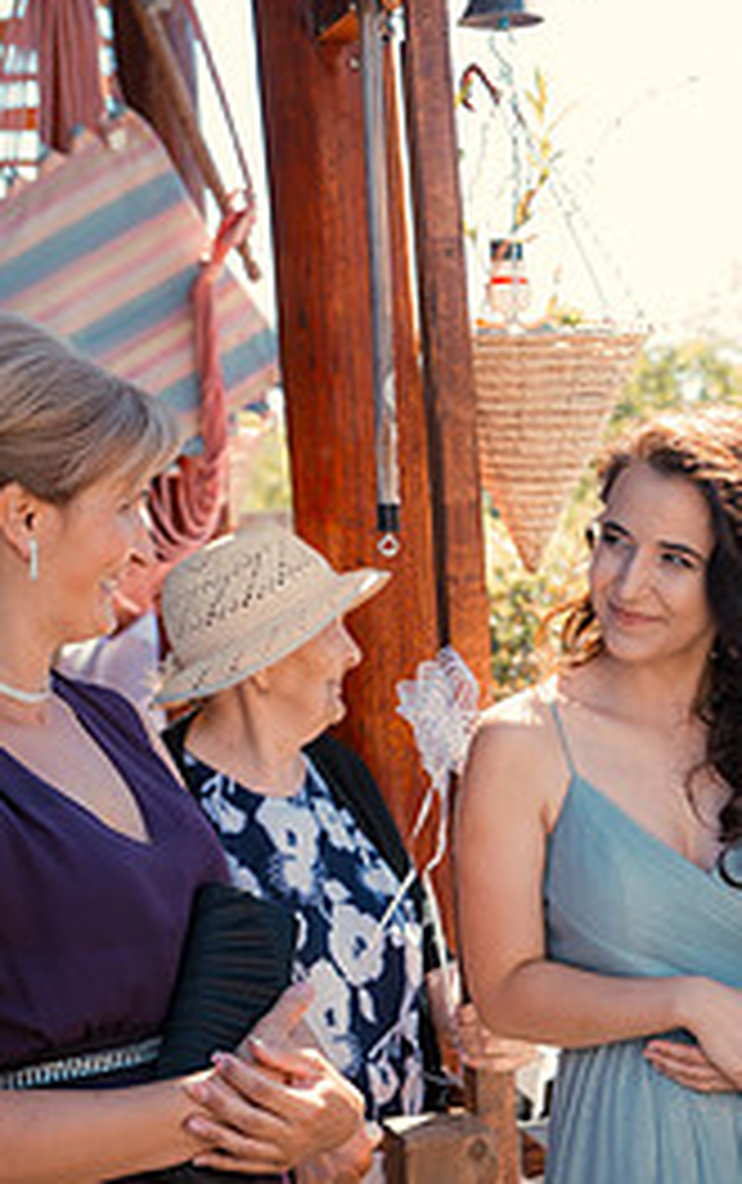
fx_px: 2581
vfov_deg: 25.7
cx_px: 587
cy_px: 765
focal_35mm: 80
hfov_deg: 16.2
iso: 200
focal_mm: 46
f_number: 3.5
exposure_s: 1/250
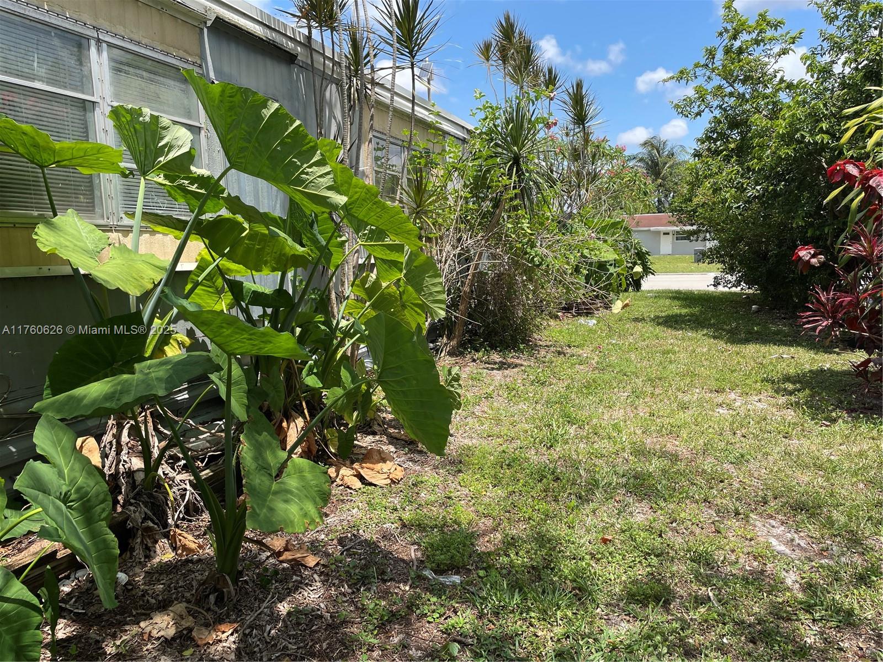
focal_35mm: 26
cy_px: 331
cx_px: 442
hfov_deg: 67.3
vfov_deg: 53.1
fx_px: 663
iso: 32
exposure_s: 1/1887
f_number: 1.6
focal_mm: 4.2
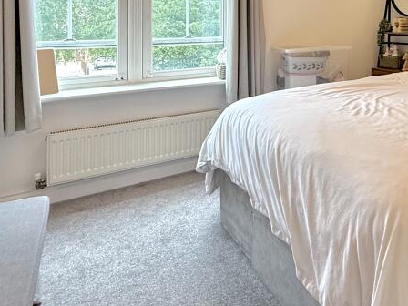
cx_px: 344
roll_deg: -0.3
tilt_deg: +0.5
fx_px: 377
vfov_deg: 40.3
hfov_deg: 52.0
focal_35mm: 32
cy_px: 21
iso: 250
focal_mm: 2.22
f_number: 2.2
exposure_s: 1/99
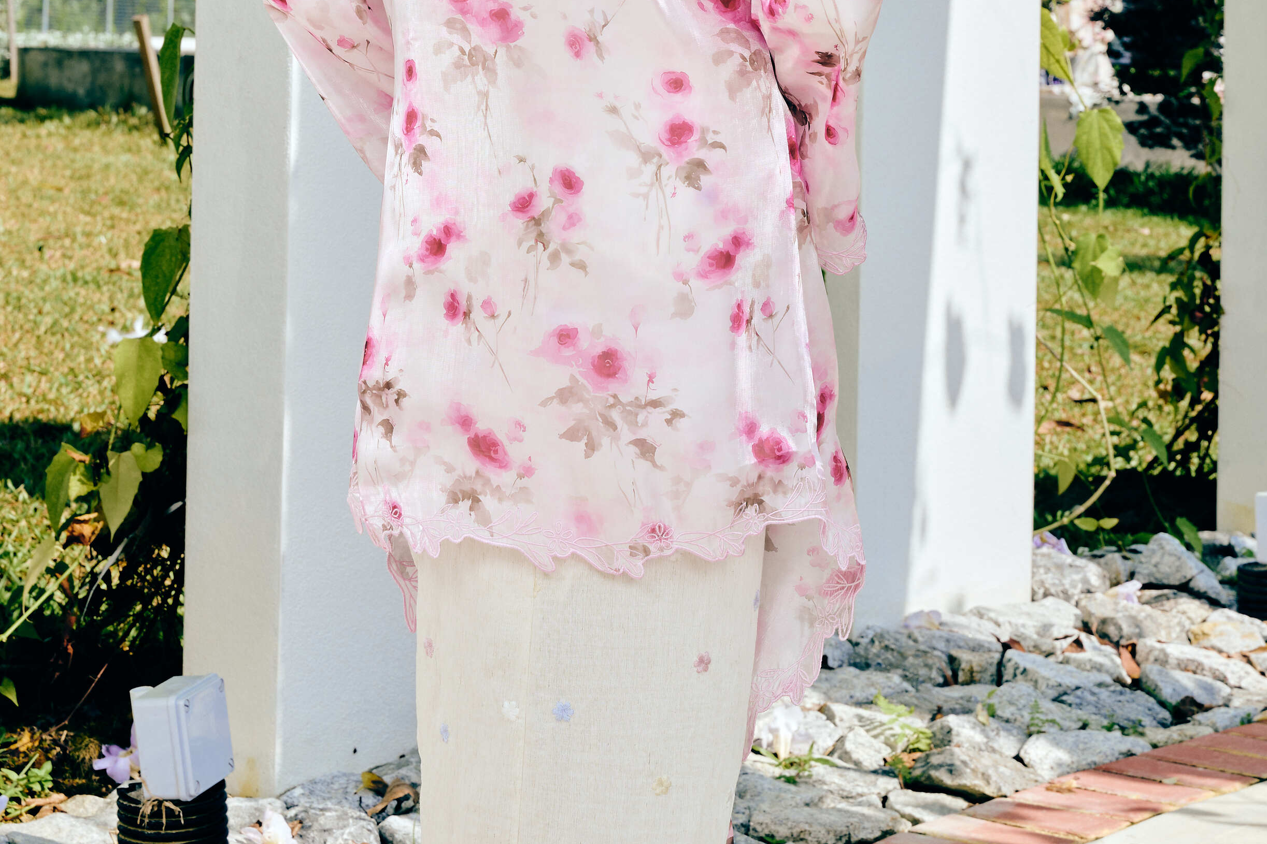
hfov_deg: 19.8
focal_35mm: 103
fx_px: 3625
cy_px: 38
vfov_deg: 13.1
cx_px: 659
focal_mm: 61
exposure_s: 1/125
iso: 125
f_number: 10
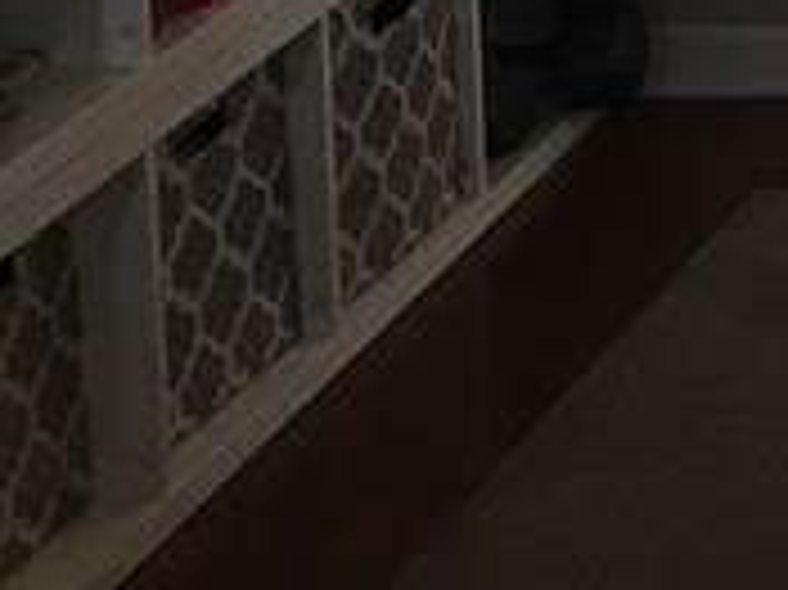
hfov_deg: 9.8
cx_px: 2085
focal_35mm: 170
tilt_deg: -4.7
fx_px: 3867
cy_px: -995
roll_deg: +0.1
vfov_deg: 7.9
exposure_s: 1/15
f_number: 2.2
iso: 32
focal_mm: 4.15
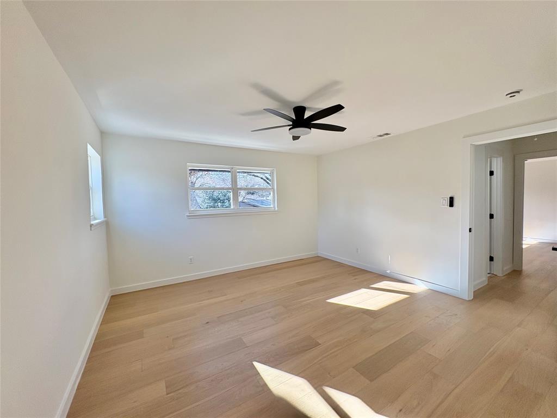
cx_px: 278
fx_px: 225
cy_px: 209
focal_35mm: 14
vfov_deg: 85.7
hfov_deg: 102.1
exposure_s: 1/141
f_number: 2.2
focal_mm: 2.22
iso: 64
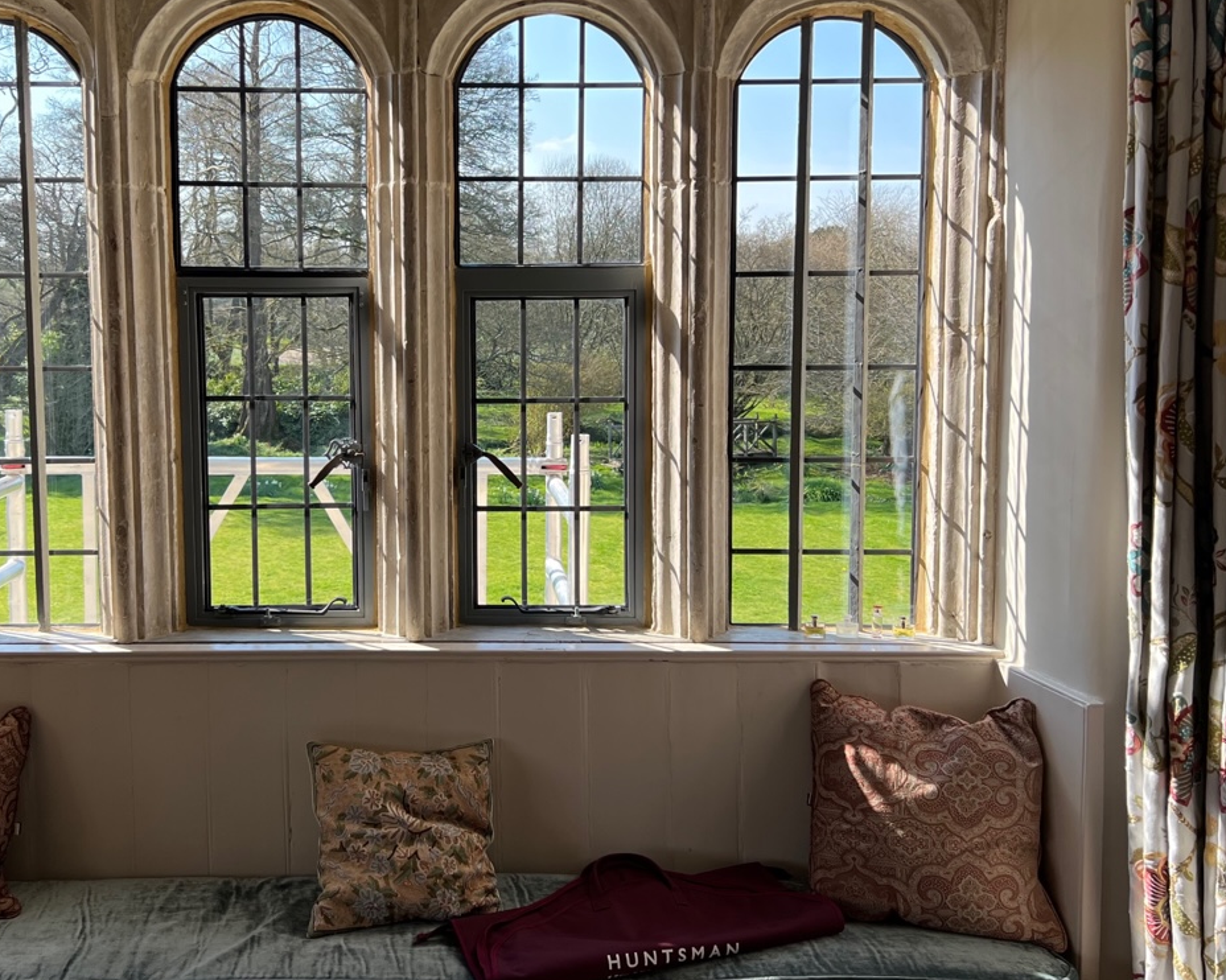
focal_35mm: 35
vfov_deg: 42.1
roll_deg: -0.9
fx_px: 1270
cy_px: 425
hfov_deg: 50.9
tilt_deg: -6.6
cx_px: 440
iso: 50
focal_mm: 5.7
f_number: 1.5
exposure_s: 1/763
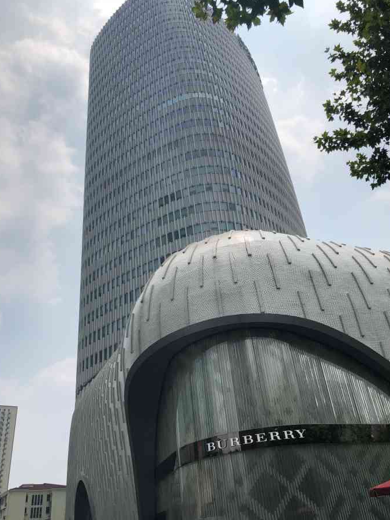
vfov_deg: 61.6
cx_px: 194
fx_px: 436
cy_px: 268
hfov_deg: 48.2
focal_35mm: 29
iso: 25
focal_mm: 4
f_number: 1.8
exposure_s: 1/4808
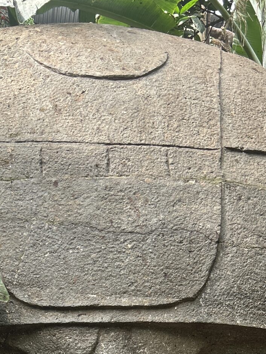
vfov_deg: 23.7
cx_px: 120
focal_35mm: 71
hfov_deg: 20.7
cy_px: 474
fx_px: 727
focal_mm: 5.7
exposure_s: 1/121
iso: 50
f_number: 1.5
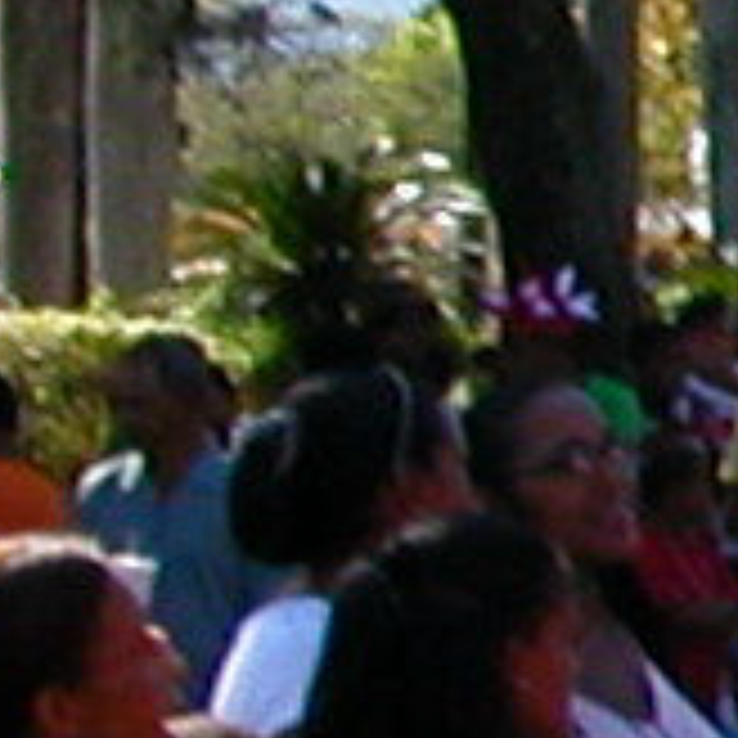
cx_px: 3321
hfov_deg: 4.8
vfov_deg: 5.5
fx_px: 7694
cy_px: 414
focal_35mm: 319
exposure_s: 1/240
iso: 100
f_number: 4.5
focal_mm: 5.6
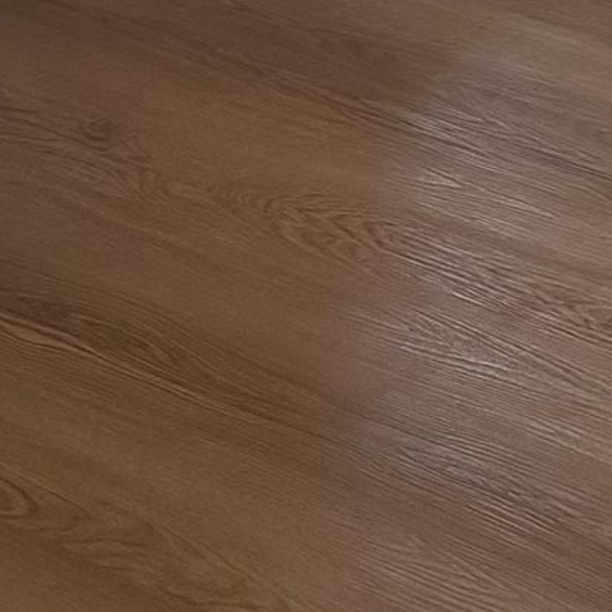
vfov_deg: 9.3
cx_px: 1223
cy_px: -1080
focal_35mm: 158
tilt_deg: -3.9
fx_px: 3160
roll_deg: -1.1
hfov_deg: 10.2
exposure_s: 1/120
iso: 250
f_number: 1.78
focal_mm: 6.76
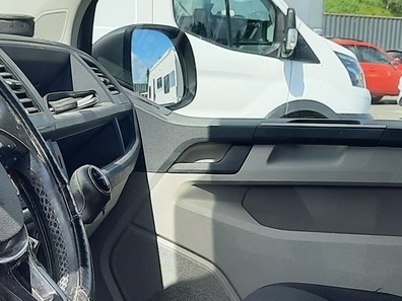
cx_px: 161
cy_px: 244
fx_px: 1057
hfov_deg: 21.5
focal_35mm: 91
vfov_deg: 16.1
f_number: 2
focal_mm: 4.6
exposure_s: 1/437
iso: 32
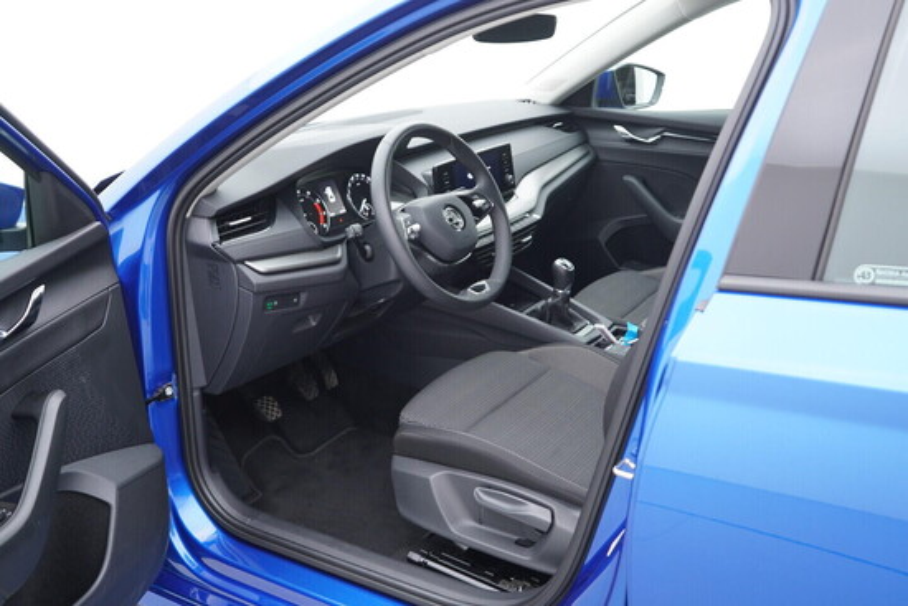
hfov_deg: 53.1
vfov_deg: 36.9
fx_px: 908
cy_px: 303
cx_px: 454
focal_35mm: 36
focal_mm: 24
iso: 200
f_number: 2.8
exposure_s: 1/40
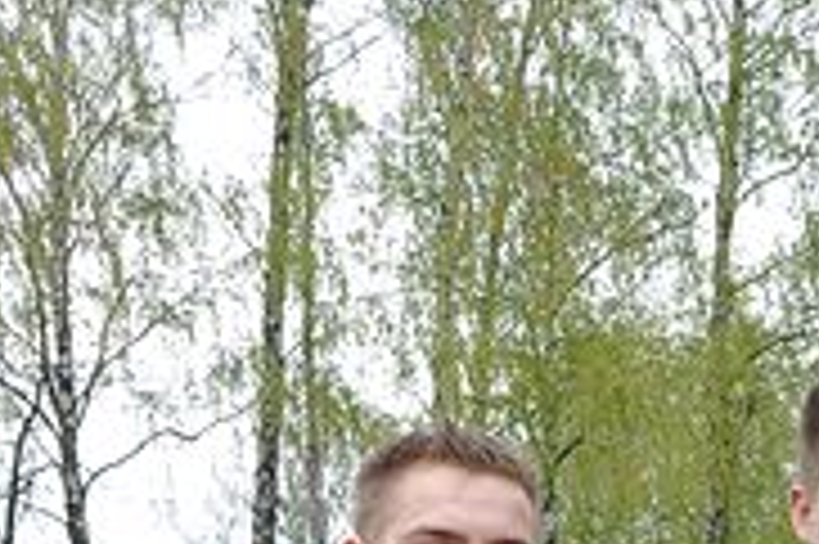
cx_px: 688
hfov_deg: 9.2
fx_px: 5091
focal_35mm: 224
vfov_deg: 5.9
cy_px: 1158
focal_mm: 32
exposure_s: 1/320
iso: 500
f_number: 9
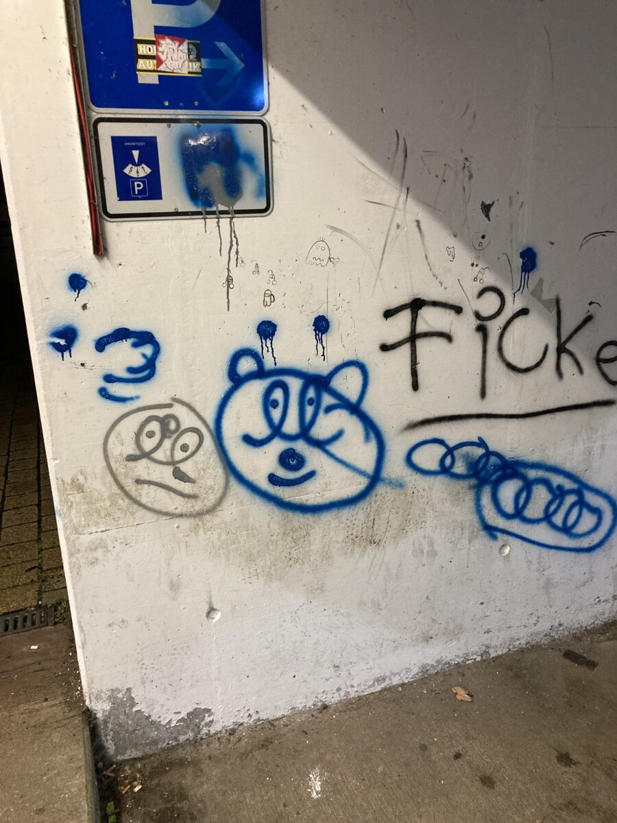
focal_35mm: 28
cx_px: 308
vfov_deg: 63.4
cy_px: 412
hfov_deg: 49.7
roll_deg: +1.2
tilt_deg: -15.8
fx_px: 665
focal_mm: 3.99
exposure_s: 1/50
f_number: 1.8
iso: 320
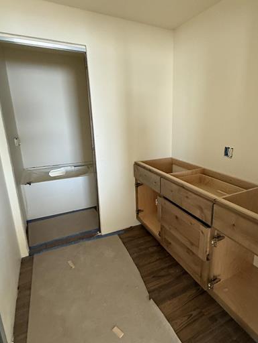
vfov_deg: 79.0
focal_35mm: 21
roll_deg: -0.4
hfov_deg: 62.6
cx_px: 161
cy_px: 172
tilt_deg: -15.4
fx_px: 209
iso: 400
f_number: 2.2
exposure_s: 1/60
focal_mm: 2.22
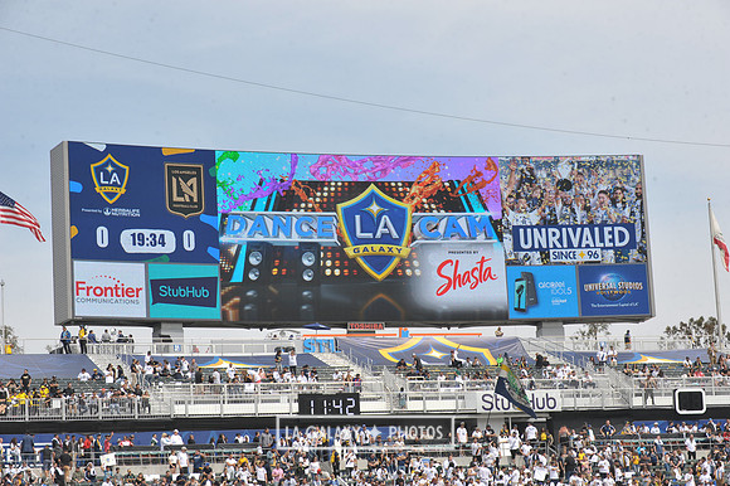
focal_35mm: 102
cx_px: 365
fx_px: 2067
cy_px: 243
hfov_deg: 20.0
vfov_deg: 13.4
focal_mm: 102
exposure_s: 1/400
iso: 250
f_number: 10
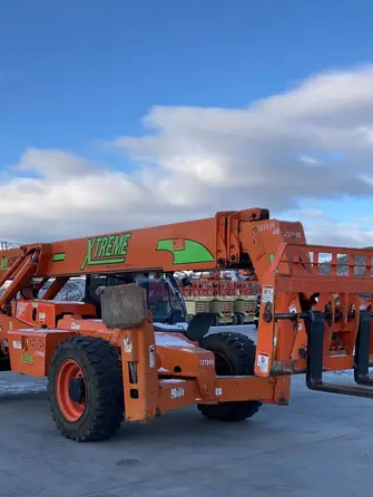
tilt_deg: -6.5
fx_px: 660
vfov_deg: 39.9
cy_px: 384
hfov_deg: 31.5
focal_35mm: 46
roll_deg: -1.8
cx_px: 171
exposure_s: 1/747
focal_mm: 3.99
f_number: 1.8
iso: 32
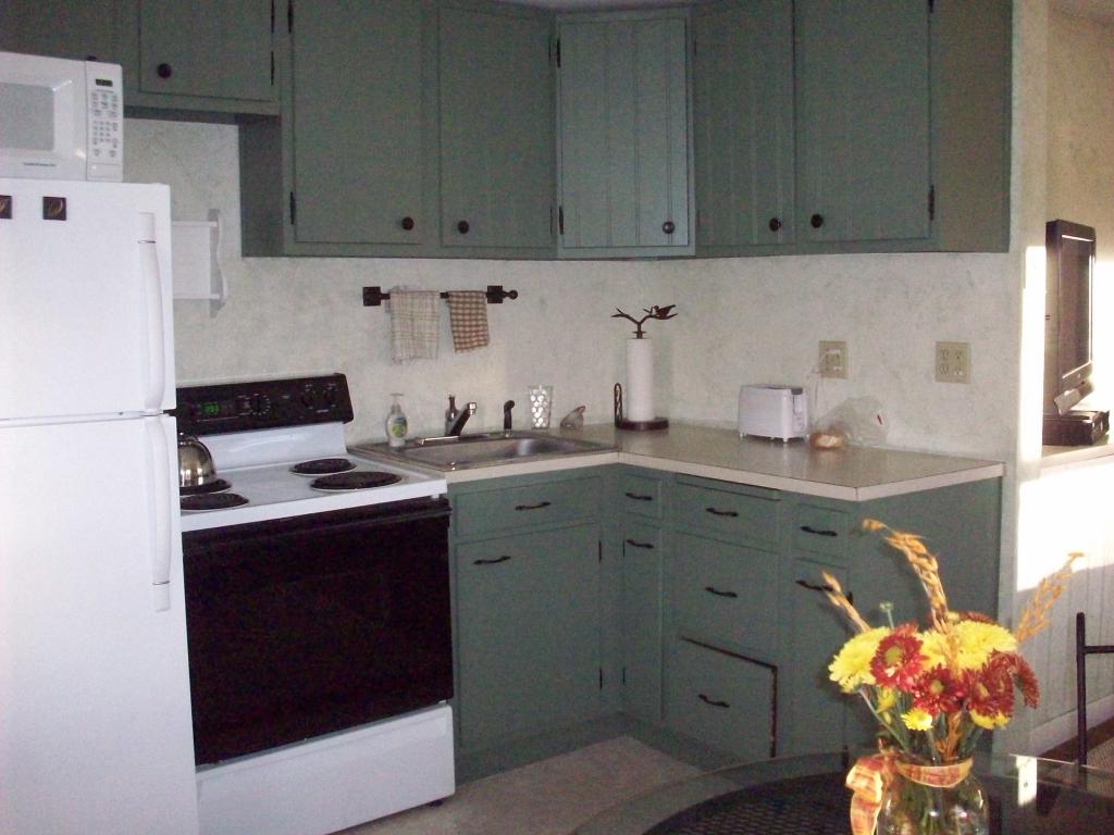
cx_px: 557
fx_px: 1191
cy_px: 418
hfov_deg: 50.1
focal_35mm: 37
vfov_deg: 38.7
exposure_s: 1/128
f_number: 2.8
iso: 800
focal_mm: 6.2
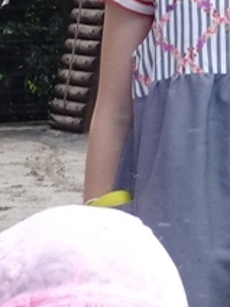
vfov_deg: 7.6
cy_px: 52
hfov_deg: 5.6
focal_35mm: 260
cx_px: 428
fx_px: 2303
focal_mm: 7.87
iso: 125
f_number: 4.5
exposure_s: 1/250
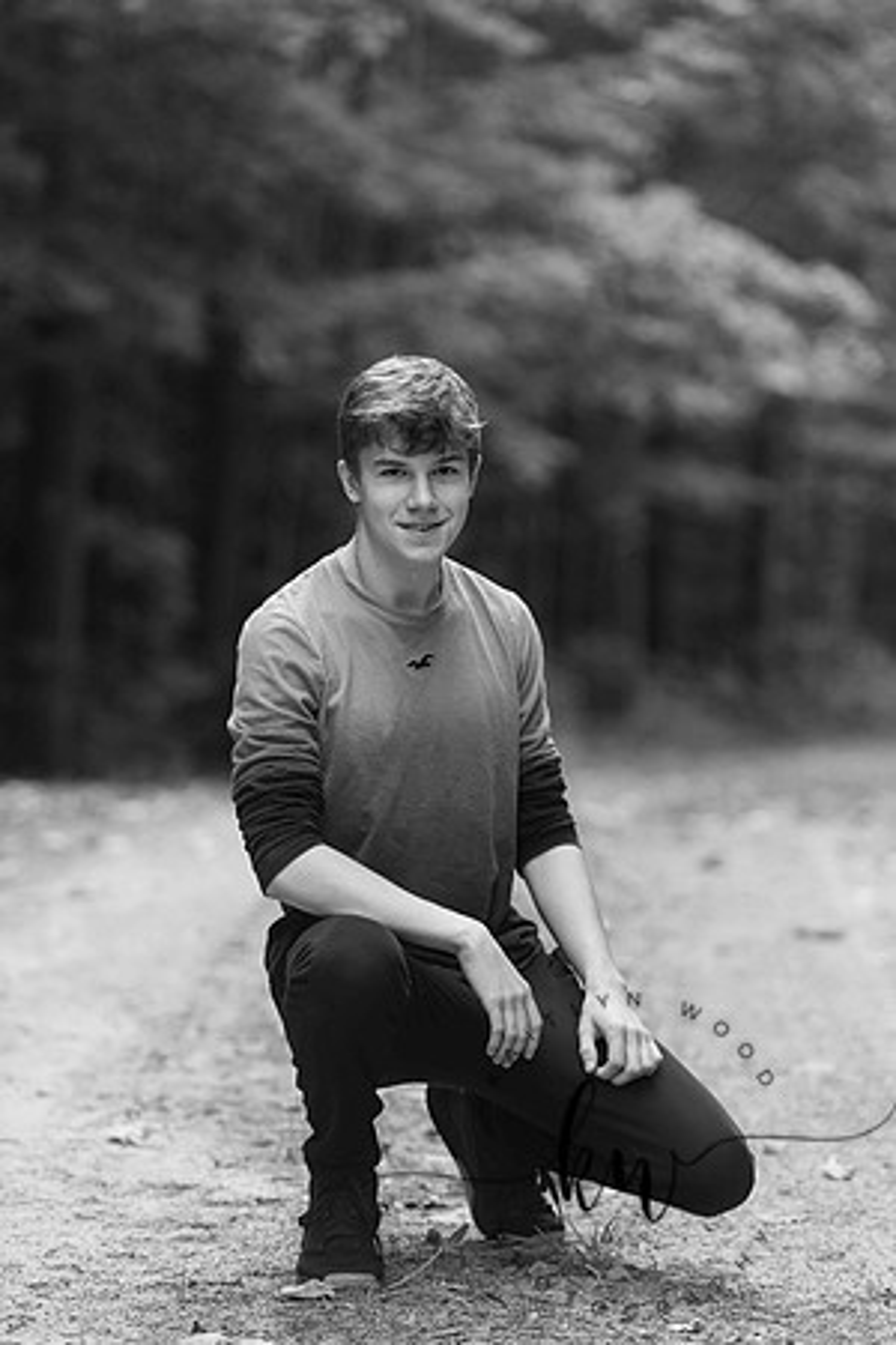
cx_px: 448
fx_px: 5040
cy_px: 672
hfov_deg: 10.2
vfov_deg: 15.2
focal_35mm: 135
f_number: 2.8
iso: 500
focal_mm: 135
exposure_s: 1/320
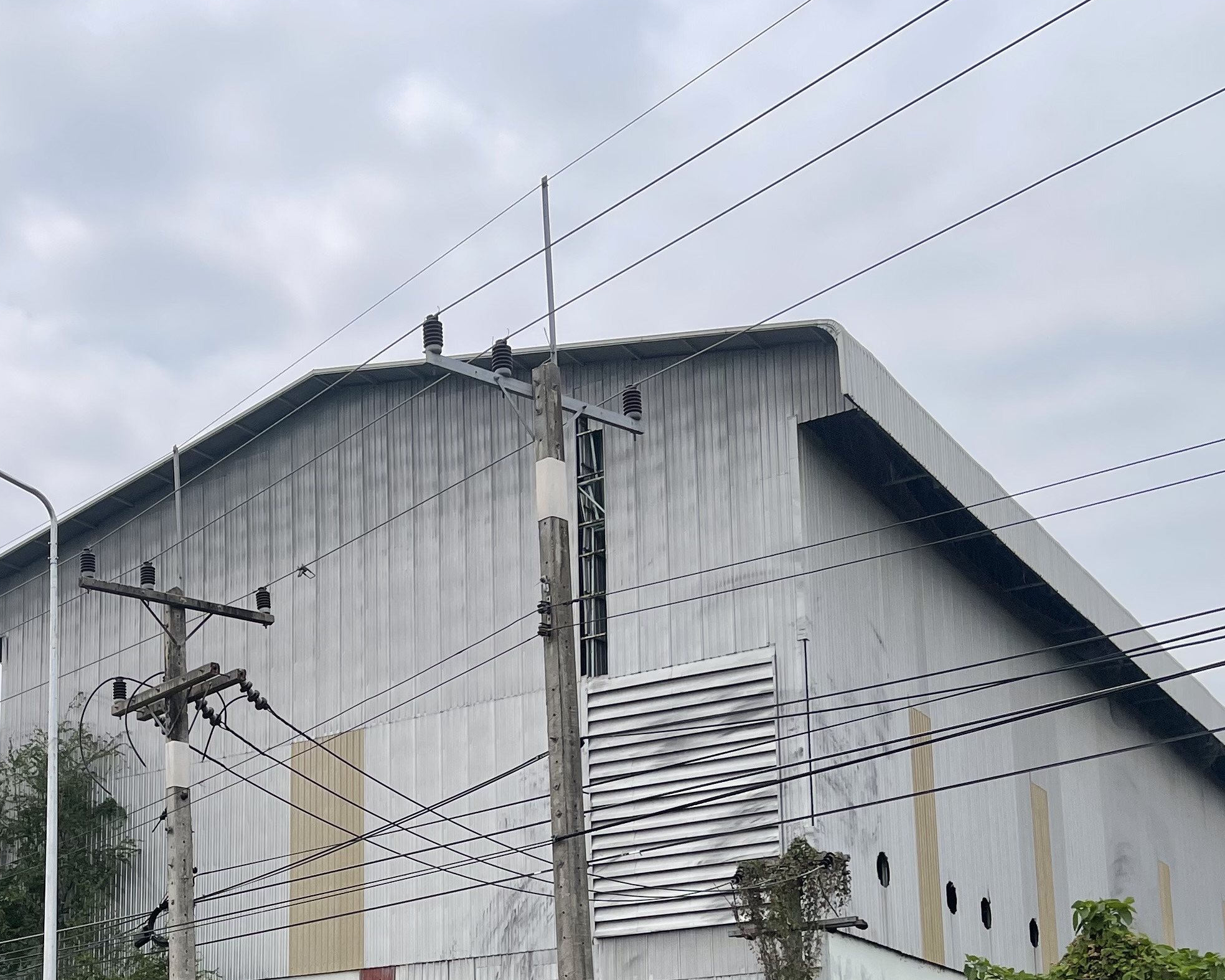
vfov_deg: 28.8
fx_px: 1813
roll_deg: +0.0
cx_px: 270
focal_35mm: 50
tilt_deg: +8.8
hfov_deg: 36.3
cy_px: 913
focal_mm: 5.1
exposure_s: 1/5128
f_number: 1.6
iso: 32
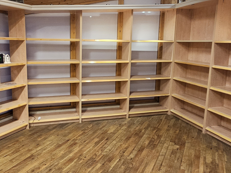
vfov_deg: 48.1
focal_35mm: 29
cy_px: 76
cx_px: 100
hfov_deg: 61.4
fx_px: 194
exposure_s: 1/33
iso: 320
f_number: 2.2
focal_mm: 2.2
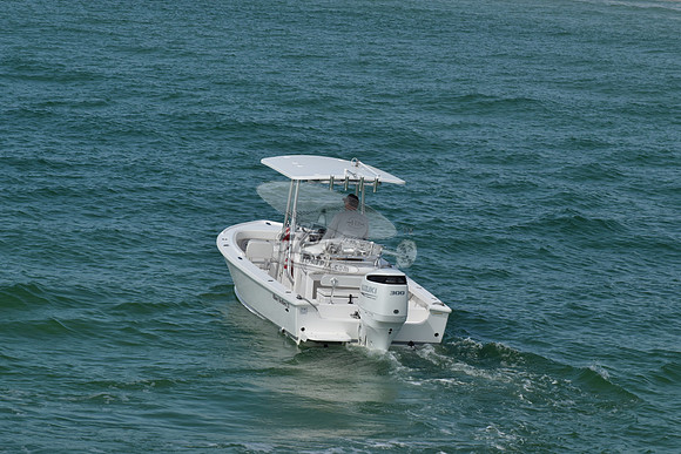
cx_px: 340
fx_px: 3292
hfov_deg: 11.8
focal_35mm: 174
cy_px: 227
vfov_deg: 7.9
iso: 400
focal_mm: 116
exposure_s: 1/1000
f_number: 16
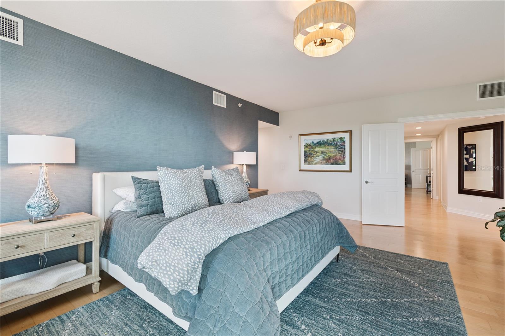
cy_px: 168
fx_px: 210
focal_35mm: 15
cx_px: 252
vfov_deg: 77.3
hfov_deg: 100.4
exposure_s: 1/15
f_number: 7.1
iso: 100
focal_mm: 10
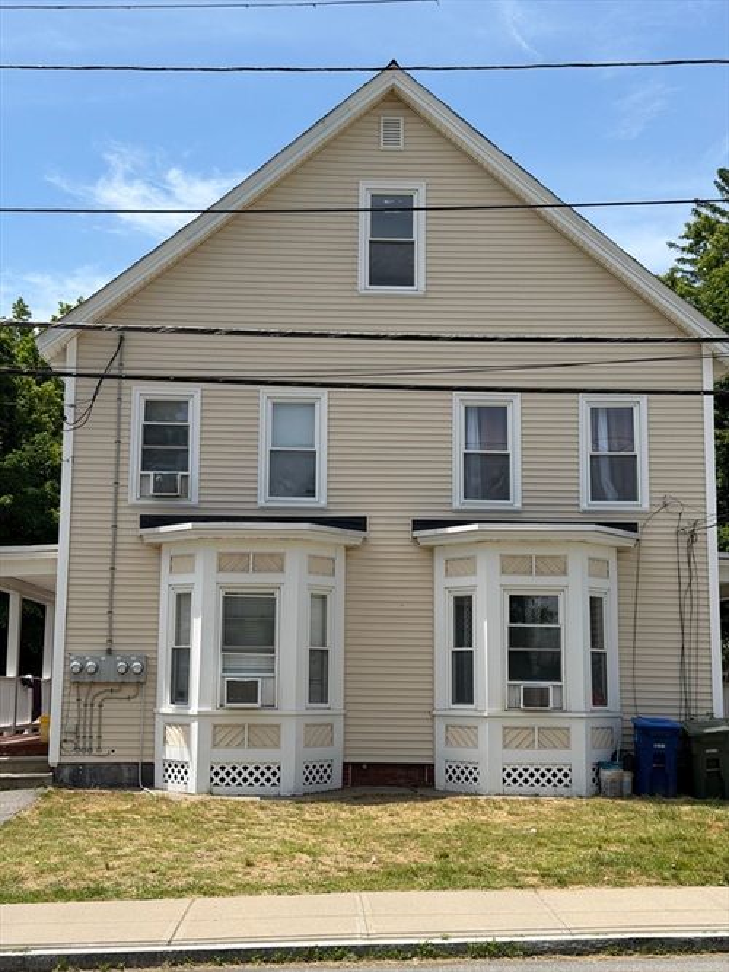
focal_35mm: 48
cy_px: 486
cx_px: 364
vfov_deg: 39.7
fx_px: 1348
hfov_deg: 30.3
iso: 80
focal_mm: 6.76
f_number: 1.78
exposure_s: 1/6024
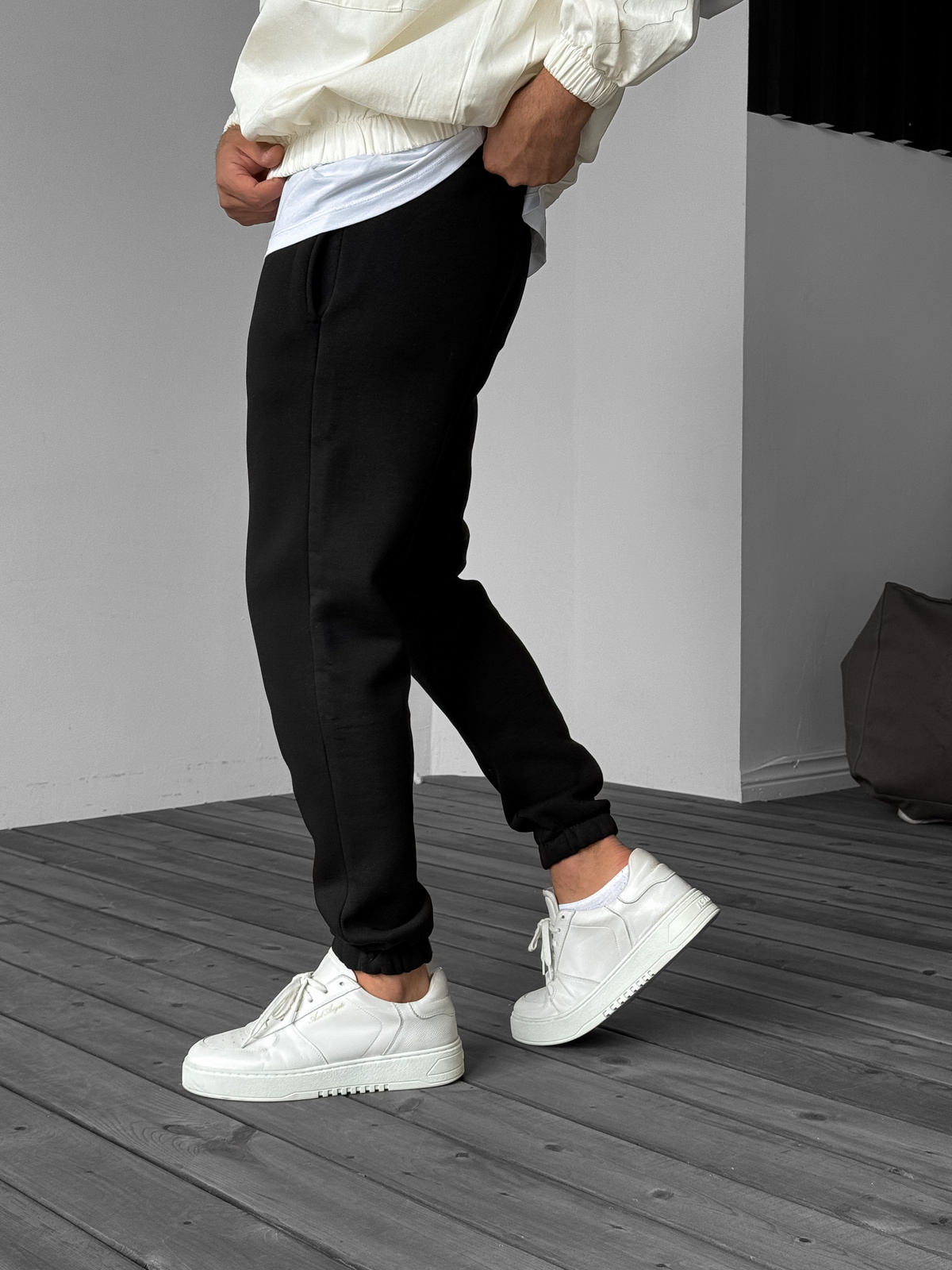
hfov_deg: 30.3
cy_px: 635
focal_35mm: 48
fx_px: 1760
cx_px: 476
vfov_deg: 39.7
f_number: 1.8
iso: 50
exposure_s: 1/120
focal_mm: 6.76
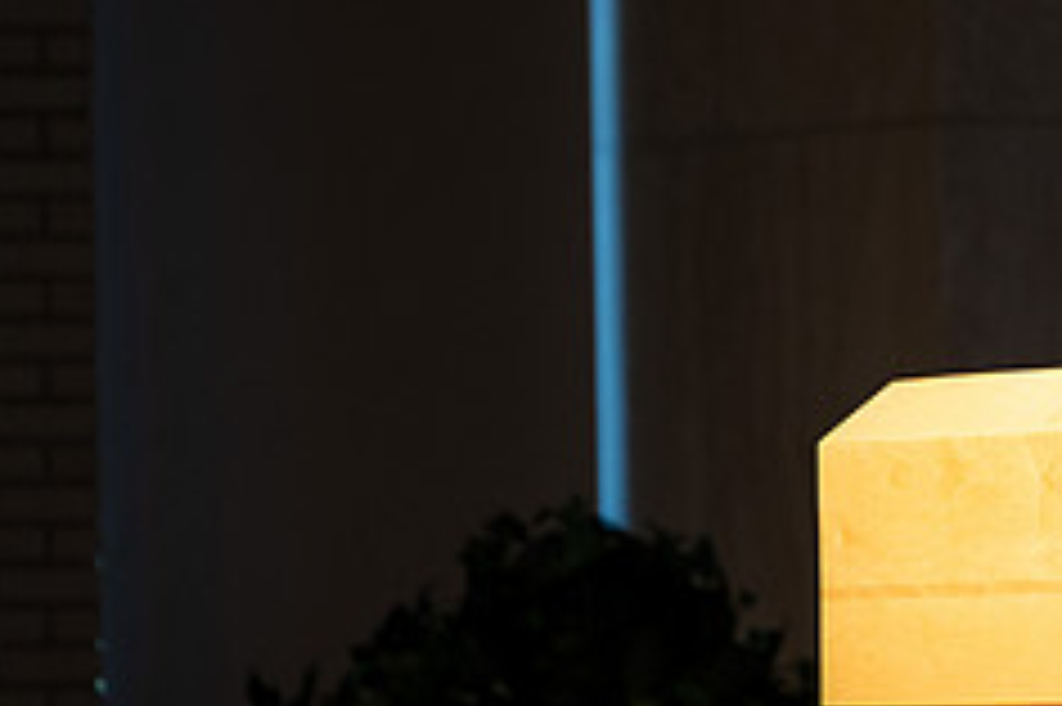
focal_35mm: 480
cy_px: 365
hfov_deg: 4.3
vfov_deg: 2.9
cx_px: 1111
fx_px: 14150
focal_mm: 180
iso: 500
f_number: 2.8
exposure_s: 1/125
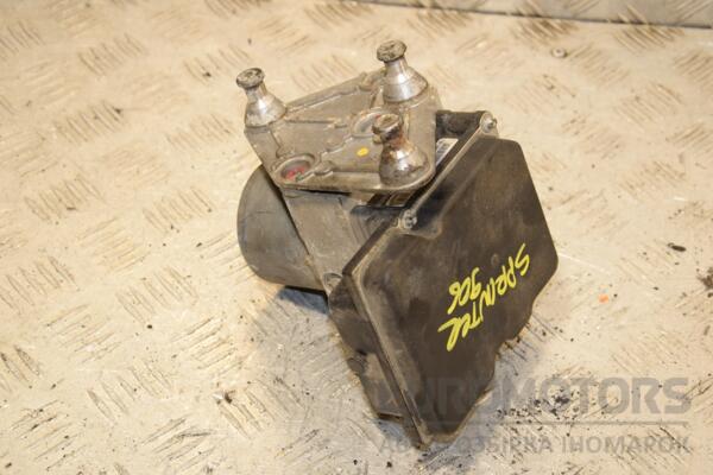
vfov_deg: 17.5
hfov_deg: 26.0
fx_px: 1545
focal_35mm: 78
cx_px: 356
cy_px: 238
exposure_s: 1/200
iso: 800
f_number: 7.1
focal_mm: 52
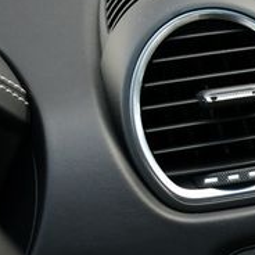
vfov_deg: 13.2
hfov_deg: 12.5
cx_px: 431
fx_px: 1083
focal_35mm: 130
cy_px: 255
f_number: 3.8
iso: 400
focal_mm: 22
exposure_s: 1/250
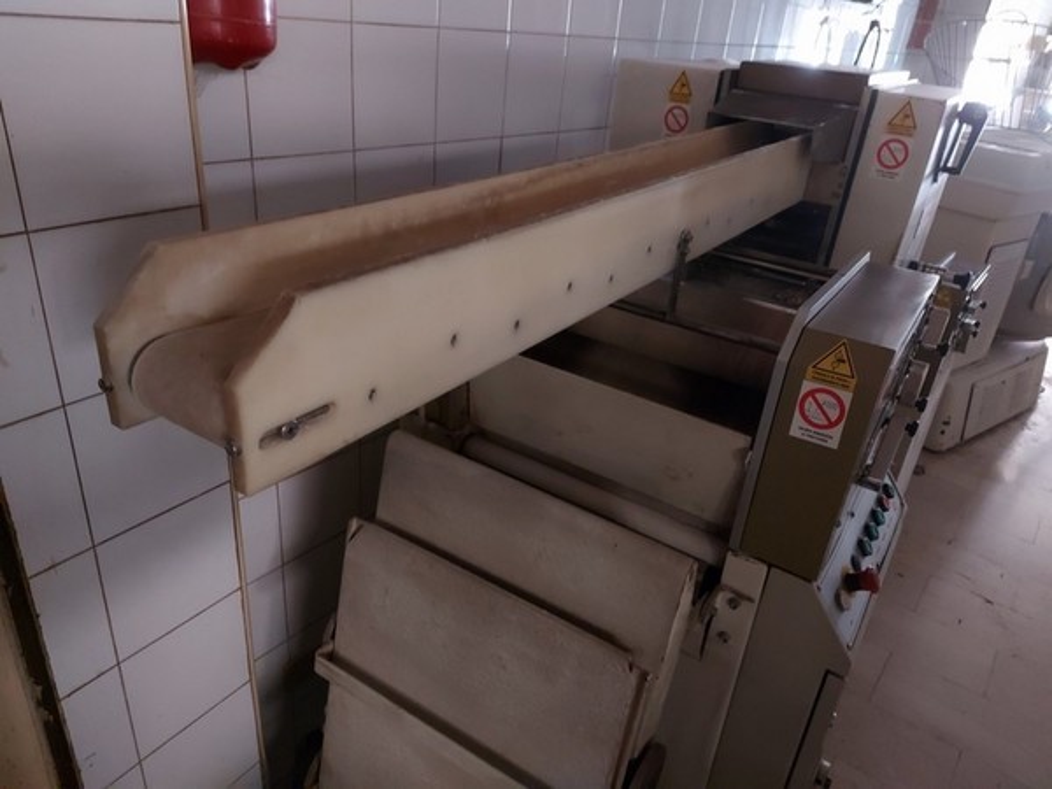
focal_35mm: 24
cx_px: 526
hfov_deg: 71.6
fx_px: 729
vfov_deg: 56.8
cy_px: 394
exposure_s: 1/17
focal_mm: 5.23
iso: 800
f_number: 1.8
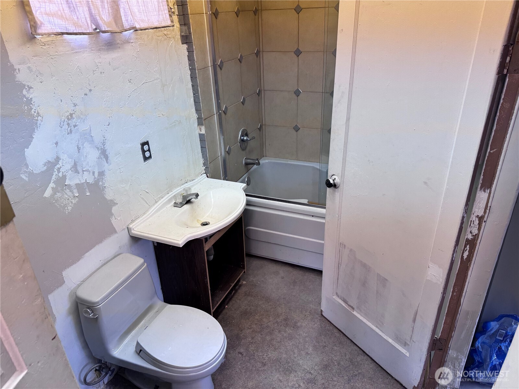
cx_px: 260
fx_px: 360
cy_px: 194
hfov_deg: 71.6
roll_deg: +2.3
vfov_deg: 56.8
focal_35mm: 24
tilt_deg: -27.2
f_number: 1.78
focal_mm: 6.76
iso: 160
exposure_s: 1/120
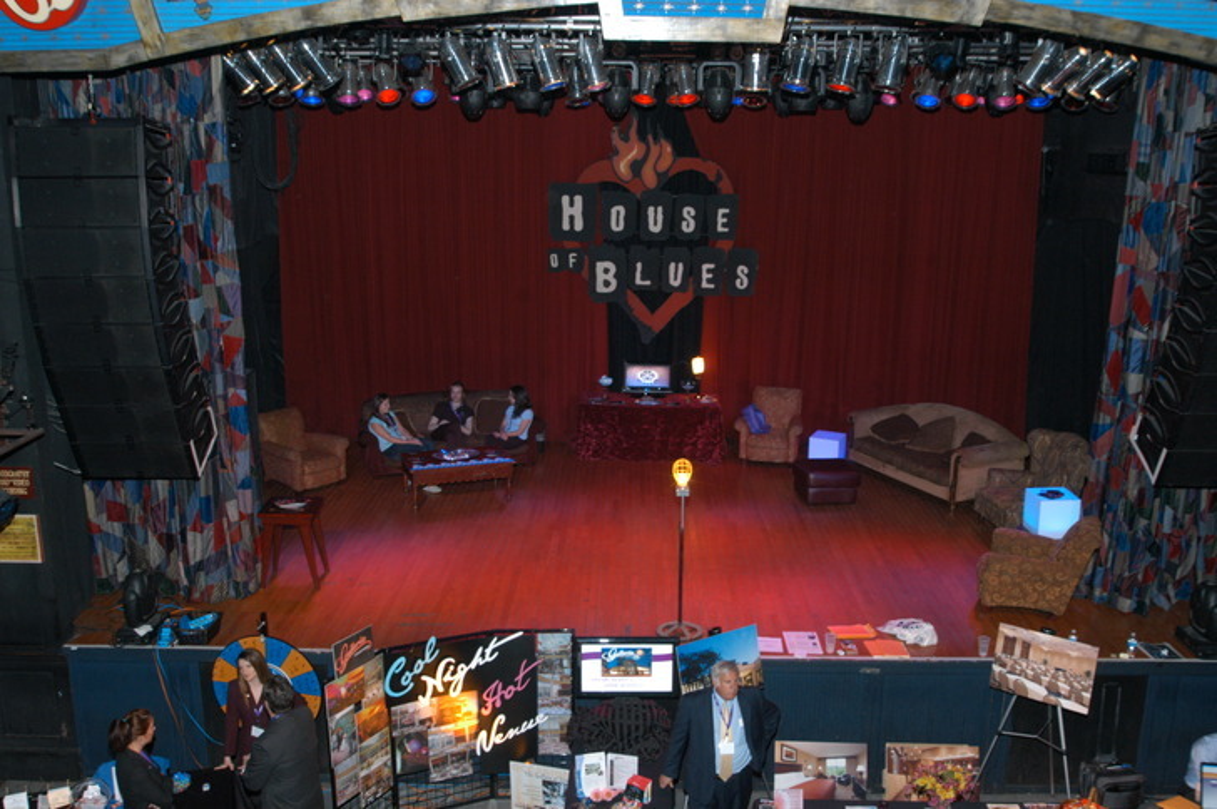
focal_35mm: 33
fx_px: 1115
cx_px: 608
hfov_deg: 57.3
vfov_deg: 39.9
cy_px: 404
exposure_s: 1/30
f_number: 5.6
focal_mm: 22
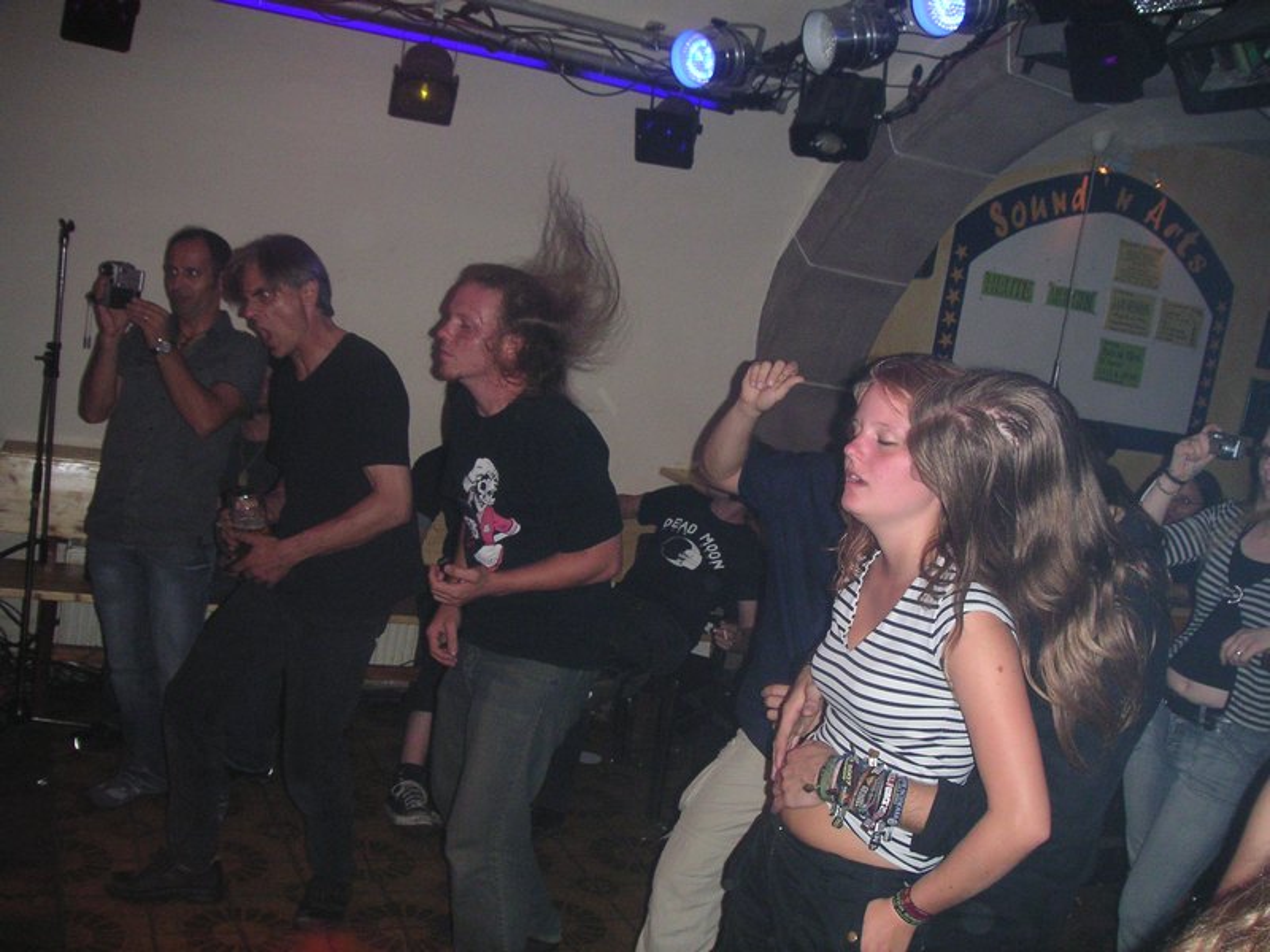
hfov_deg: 50.1
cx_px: 635
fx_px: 1357
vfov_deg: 38.7
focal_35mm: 37
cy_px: 476
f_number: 2.8
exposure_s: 1/45
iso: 160
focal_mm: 5.7
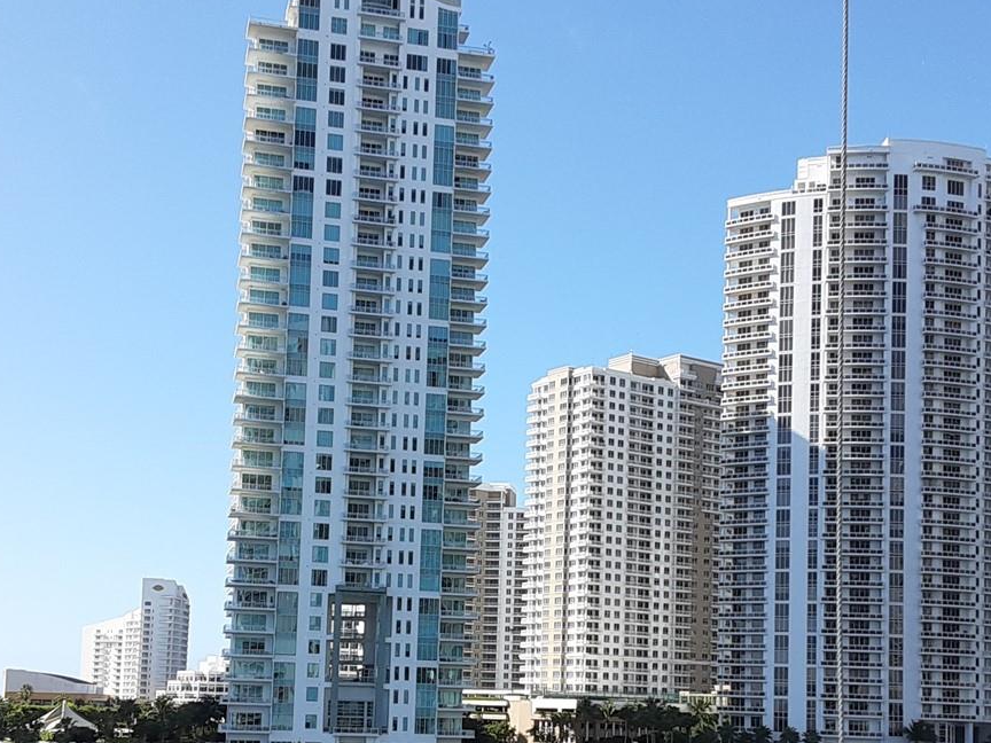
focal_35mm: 50
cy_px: 569
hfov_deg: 38.2
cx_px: 462
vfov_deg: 28.6
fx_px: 1431
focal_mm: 2.91
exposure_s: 1/1289
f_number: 1.9
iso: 40
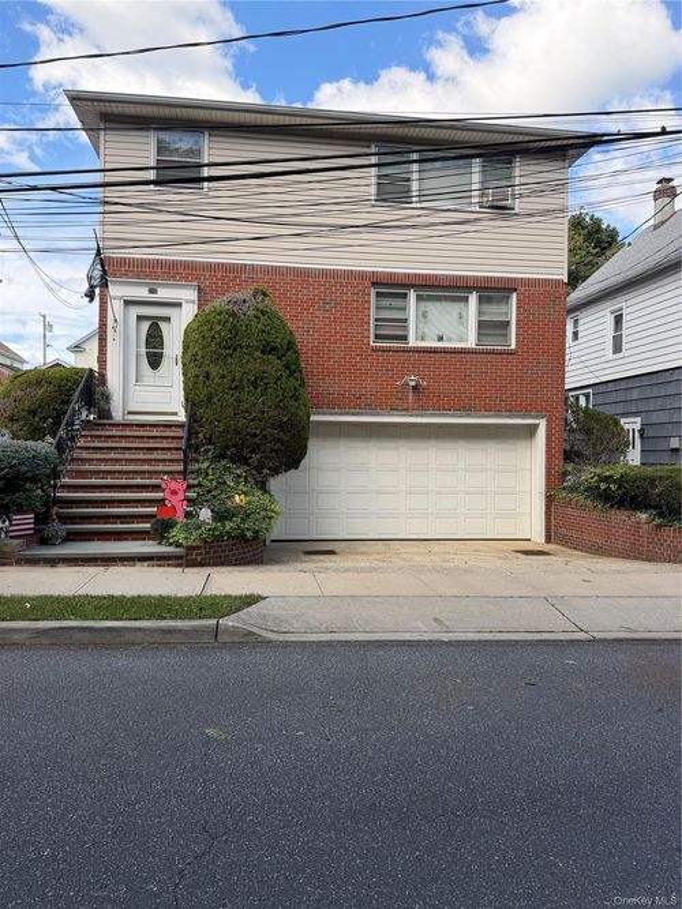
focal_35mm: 24
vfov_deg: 71.6
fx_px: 631
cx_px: 341
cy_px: 454
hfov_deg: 56.8
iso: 80
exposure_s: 1/1091
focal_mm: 6.76
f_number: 1.78
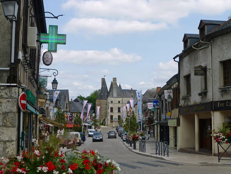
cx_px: 116
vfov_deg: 28.6
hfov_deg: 37.5
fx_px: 340
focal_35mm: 51
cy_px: 87
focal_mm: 9
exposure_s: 1/1000
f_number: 4.4
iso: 100
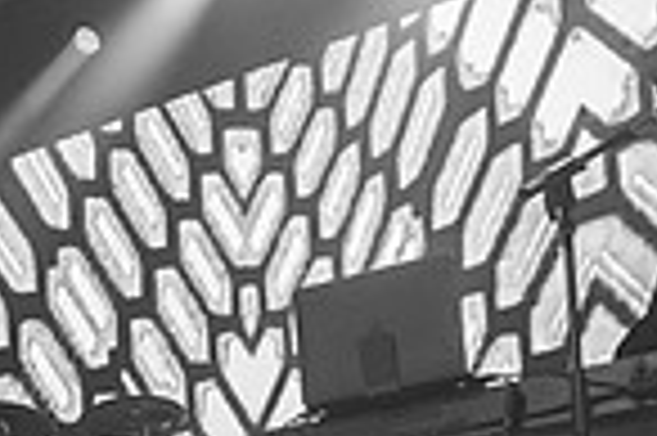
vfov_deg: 13.0
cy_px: 562
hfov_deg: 19.1
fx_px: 1859
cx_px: -91
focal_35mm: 102
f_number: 3.2
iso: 2500
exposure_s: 1/320
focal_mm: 24
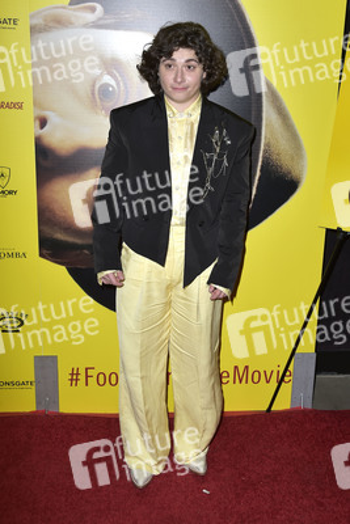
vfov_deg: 50.7
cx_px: 175
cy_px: 262
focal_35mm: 38
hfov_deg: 35.1
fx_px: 554
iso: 250
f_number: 6.3
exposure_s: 1/250
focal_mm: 38
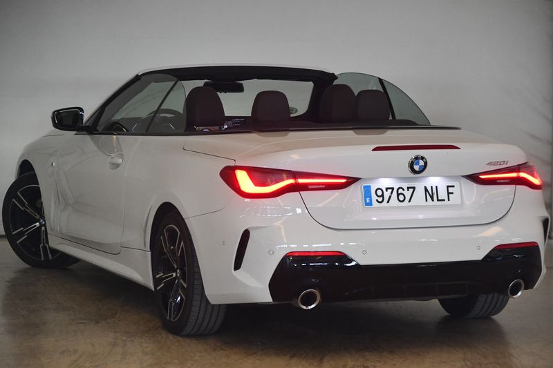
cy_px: 184
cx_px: 276
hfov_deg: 16.7
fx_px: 1889
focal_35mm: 123
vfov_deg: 11.1
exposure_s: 1/250
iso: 3200
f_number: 4.2
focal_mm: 82
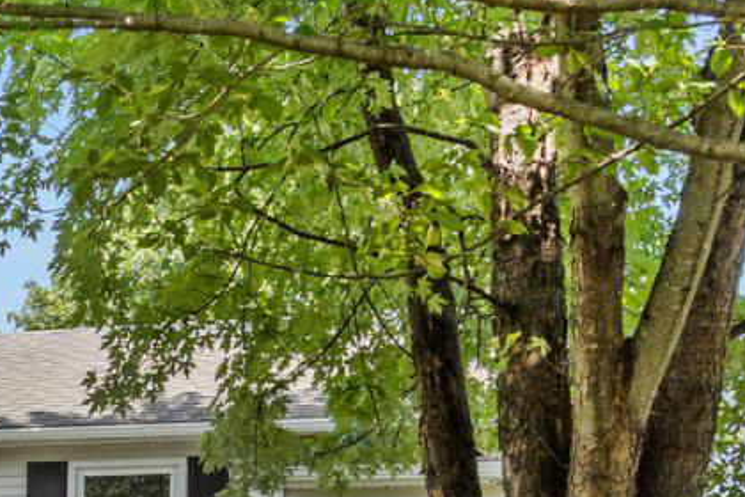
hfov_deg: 21.2
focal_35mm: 78
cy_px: 709
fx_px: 1614
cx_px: -424
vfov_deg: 16.2
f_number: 8
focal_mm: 16
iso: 1250
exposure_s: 1/160
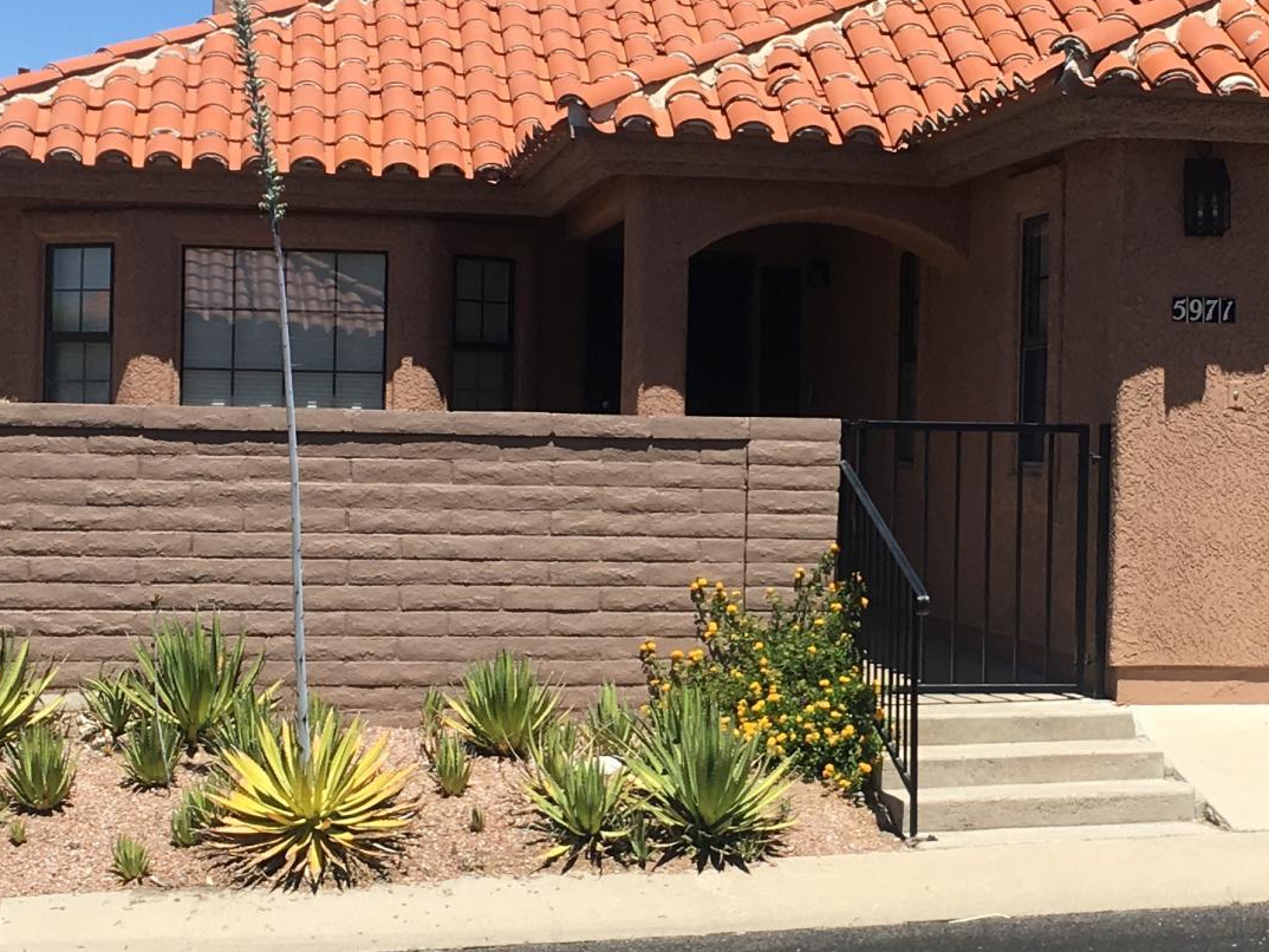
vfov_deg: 18.2
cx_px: 924
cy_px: 413
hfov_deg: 23.9
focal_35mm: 81
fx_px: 2970
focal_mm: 4.15
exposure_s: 1/1570
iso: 25
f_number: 2.2
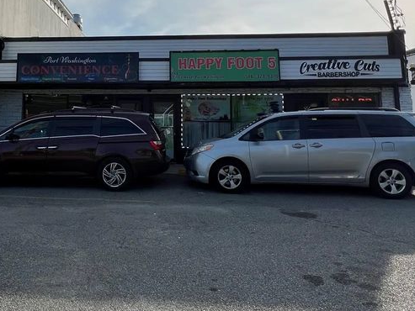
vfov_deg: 49.6
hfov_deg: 63.2
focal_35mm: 27
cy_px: 83
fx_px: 324
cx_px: 130
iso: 32
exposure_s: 1/2273
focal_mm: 1.57
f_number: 1.8
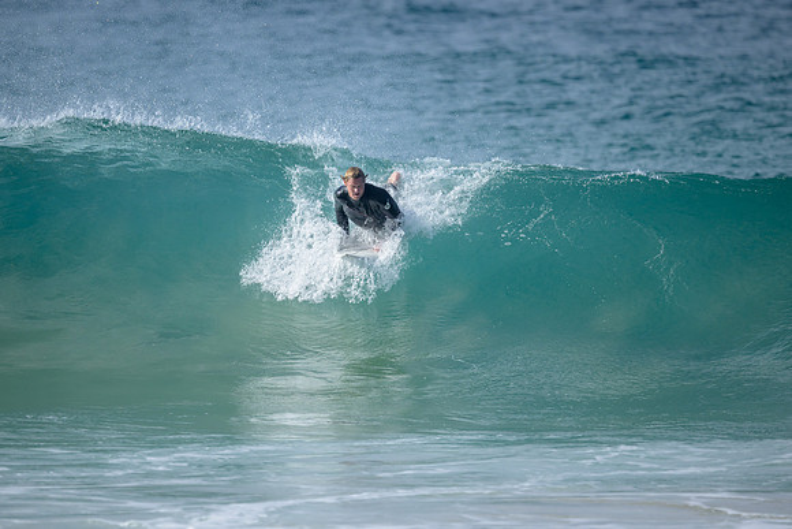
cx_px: 396
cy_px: 264
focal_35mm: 800
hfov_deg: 2.6
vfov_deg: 1.7
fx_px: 17603
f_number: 6.3
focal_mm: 800
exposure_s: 1/2500
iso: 450
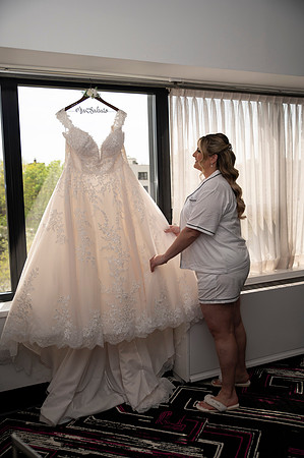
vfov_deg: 54.5
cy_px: 229
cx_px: 152
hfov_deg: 37.8
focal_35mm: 35
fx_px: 444
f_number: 2.8
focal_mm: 35
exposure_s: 1/1600
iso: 400
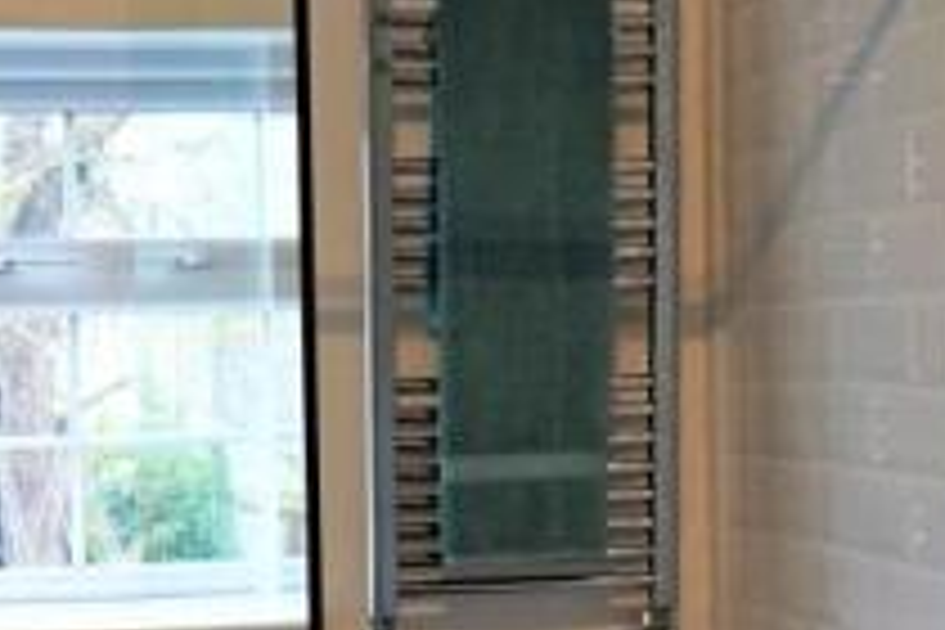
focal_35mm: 75
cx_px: 320
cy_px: 466
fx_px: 1969
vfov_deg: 18.1
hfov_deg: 26.8
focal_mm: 16
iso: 200
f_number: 4
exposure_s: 1/160
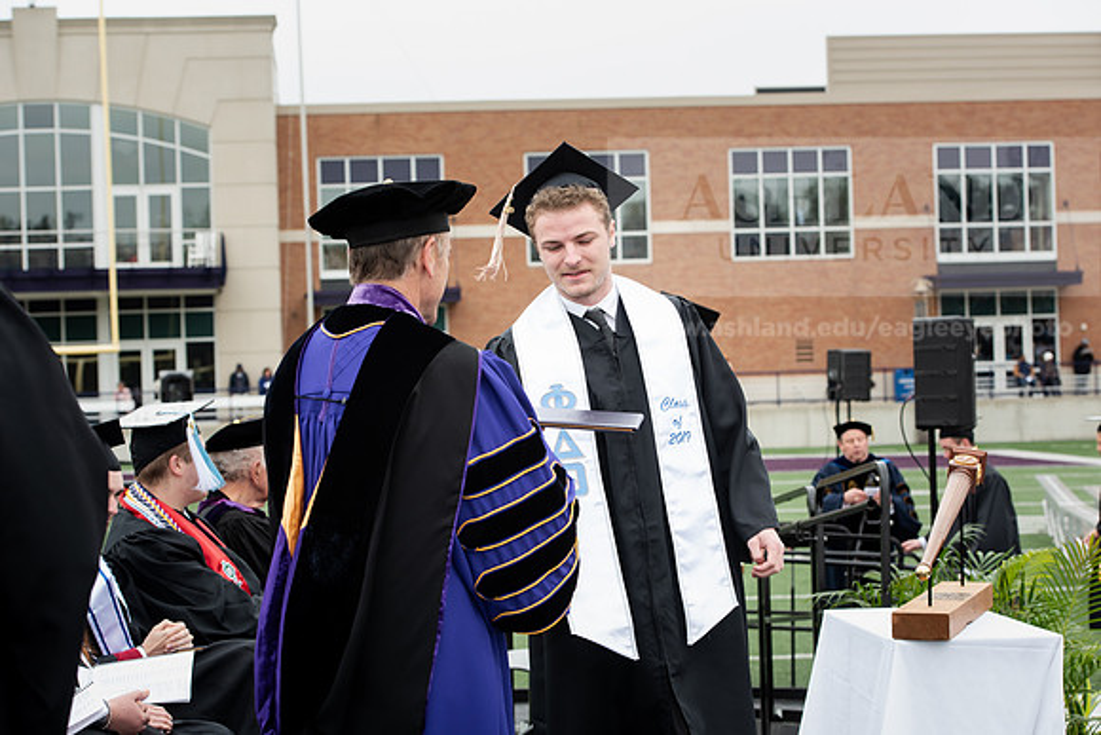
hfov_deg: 26.0
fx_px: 2386
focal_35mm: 78
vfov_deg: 17.5
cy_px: 368
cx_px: 550
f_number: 7.1
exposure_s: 1/200
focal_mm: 78
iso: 200
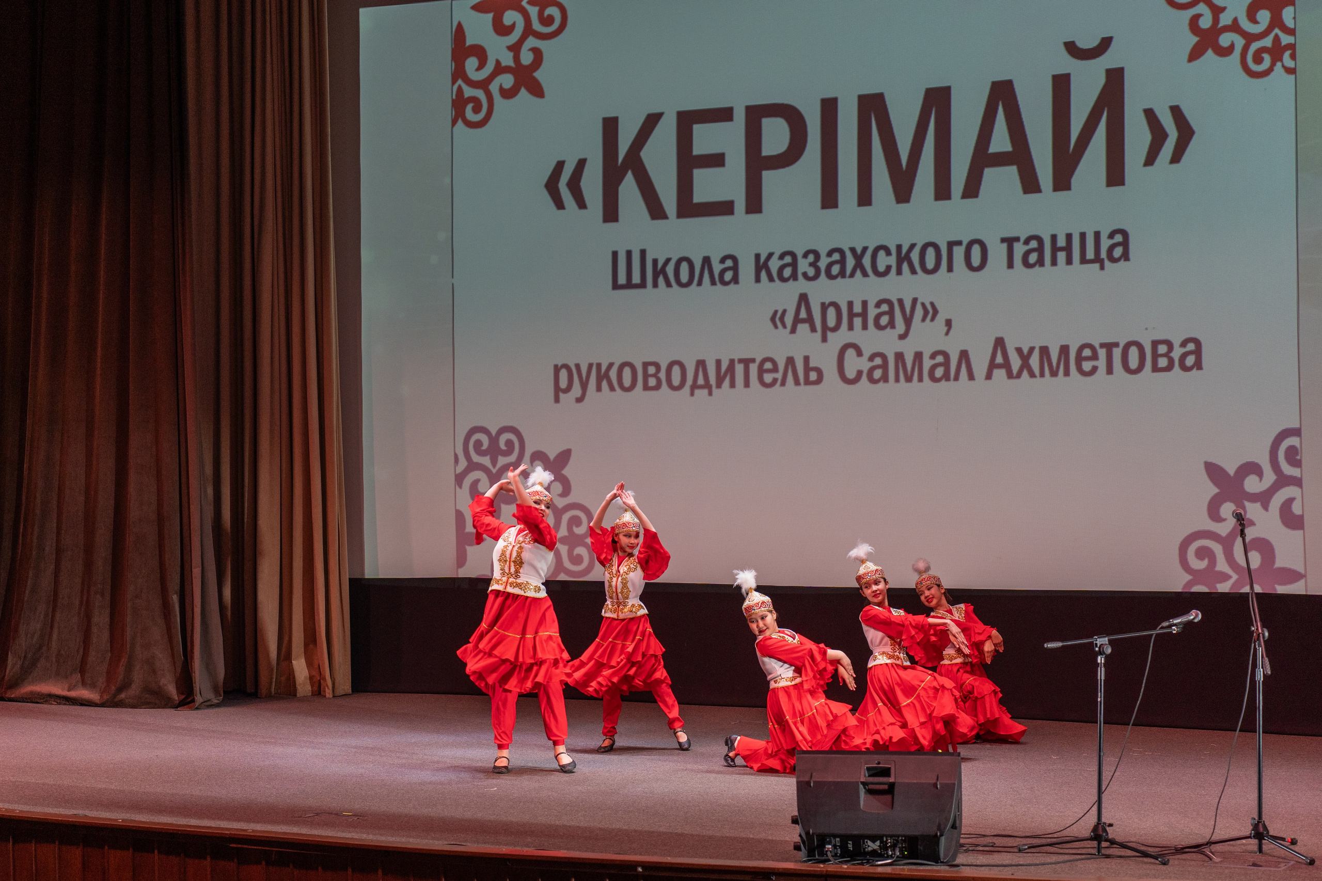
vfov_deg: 22.4
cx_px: 606
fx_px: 2227
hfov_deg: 33.0
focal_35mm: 61
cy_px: 449
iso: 1250
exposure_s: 1/160
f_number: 3.5
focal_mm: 56
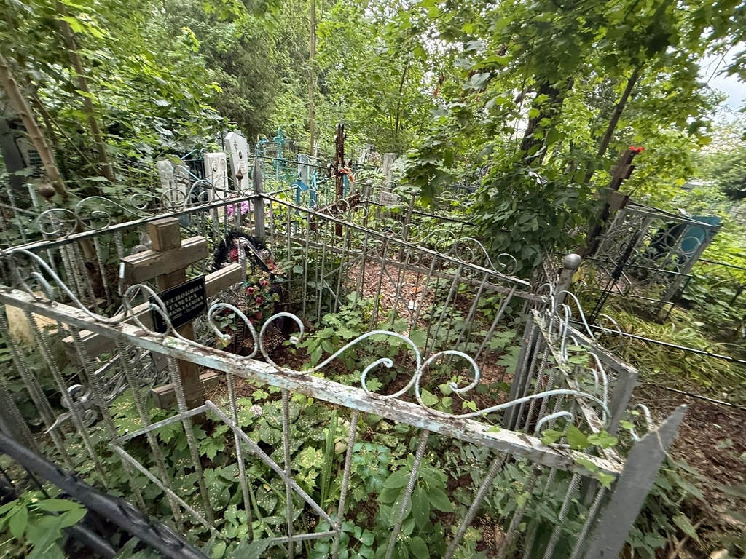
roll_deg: -7.2
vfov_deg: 85.7
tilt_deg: -26.7
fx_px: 302
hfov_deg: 102.1
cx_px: 373
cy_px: 280
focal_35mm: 14
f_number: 2.2
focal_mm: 2.22
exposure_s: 1/60
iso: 320
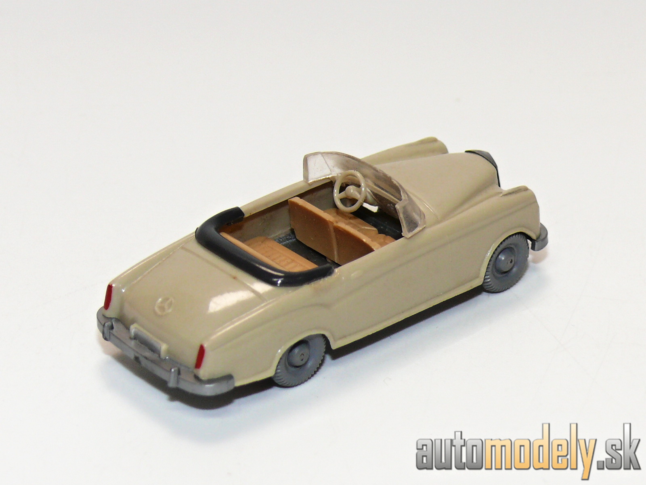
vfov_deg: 10.4
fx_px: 2669
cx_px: 323
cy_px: 242
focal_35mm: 143
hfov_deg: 13.8
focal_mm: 16.8
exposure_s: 1/30
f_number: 4
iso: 100
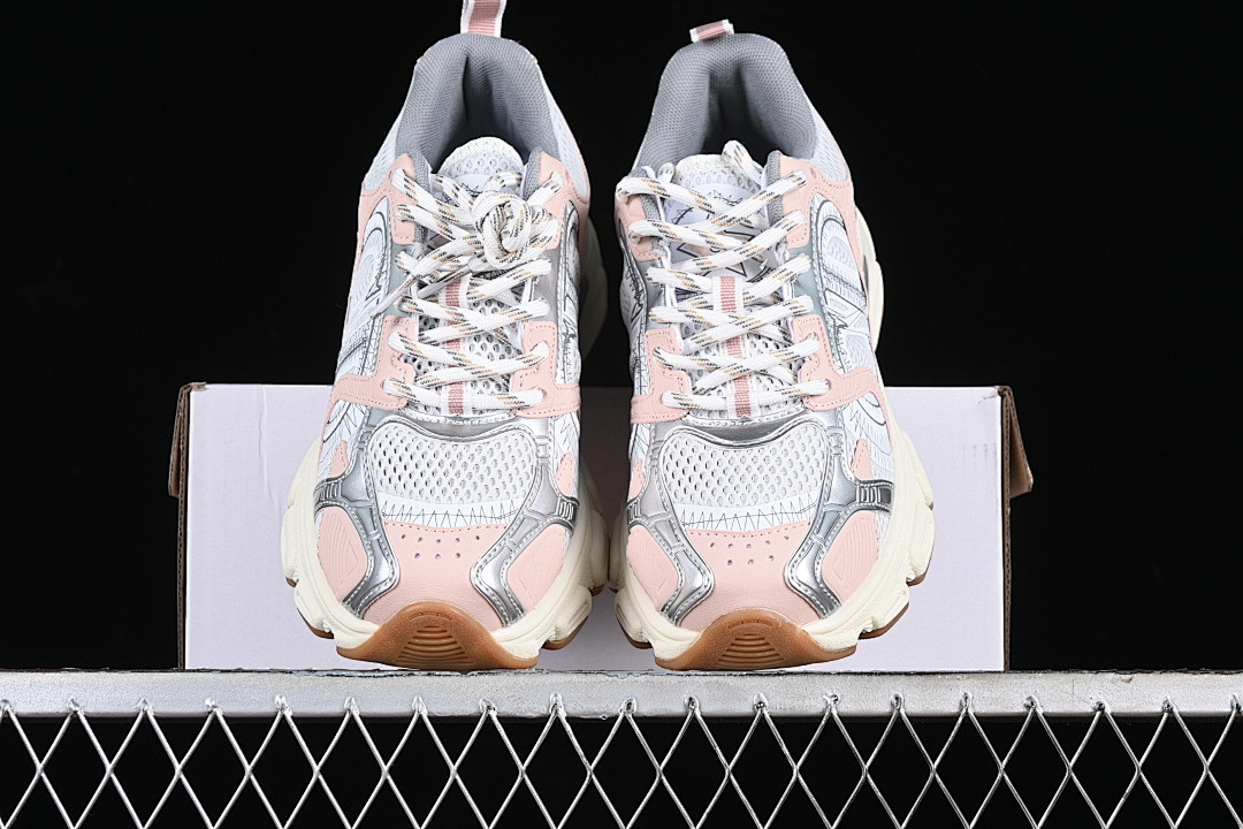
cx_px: 622
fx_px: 2589
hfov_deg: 27.0
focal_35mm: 75
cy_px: 414
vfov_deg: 18.2
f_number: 6.3
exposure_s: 1/100
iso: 160
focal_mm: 50
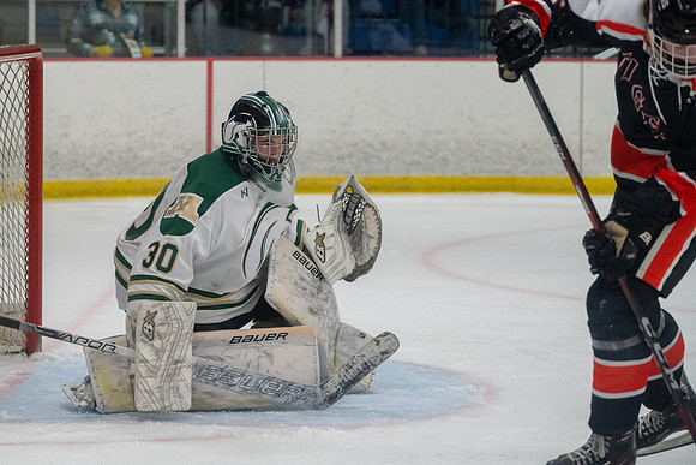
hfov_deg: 11.6
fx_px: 3419
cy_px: 209
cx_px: 243
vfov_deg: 7.8
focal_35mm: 177
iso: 8000
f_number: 4.5
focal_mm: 135
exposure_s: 1/1000
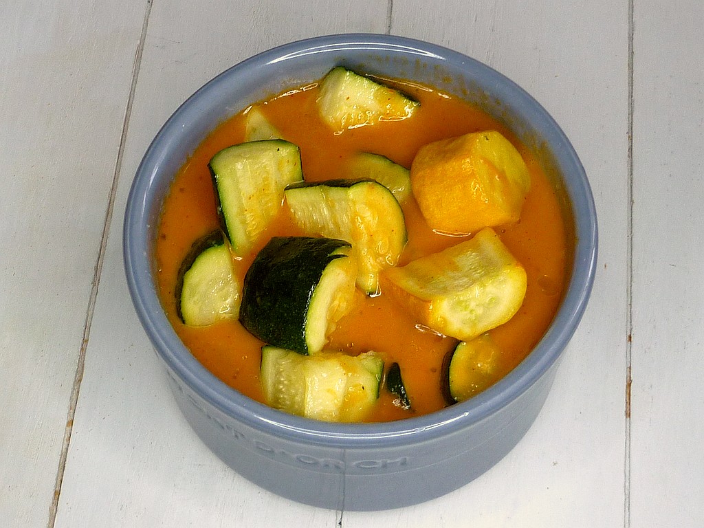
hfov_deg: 26.3
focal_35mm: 74
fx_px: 1505
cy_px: 264
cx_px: 352
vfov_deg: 19.9
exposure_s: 1/40
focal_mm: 6.9
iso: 80
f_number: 3
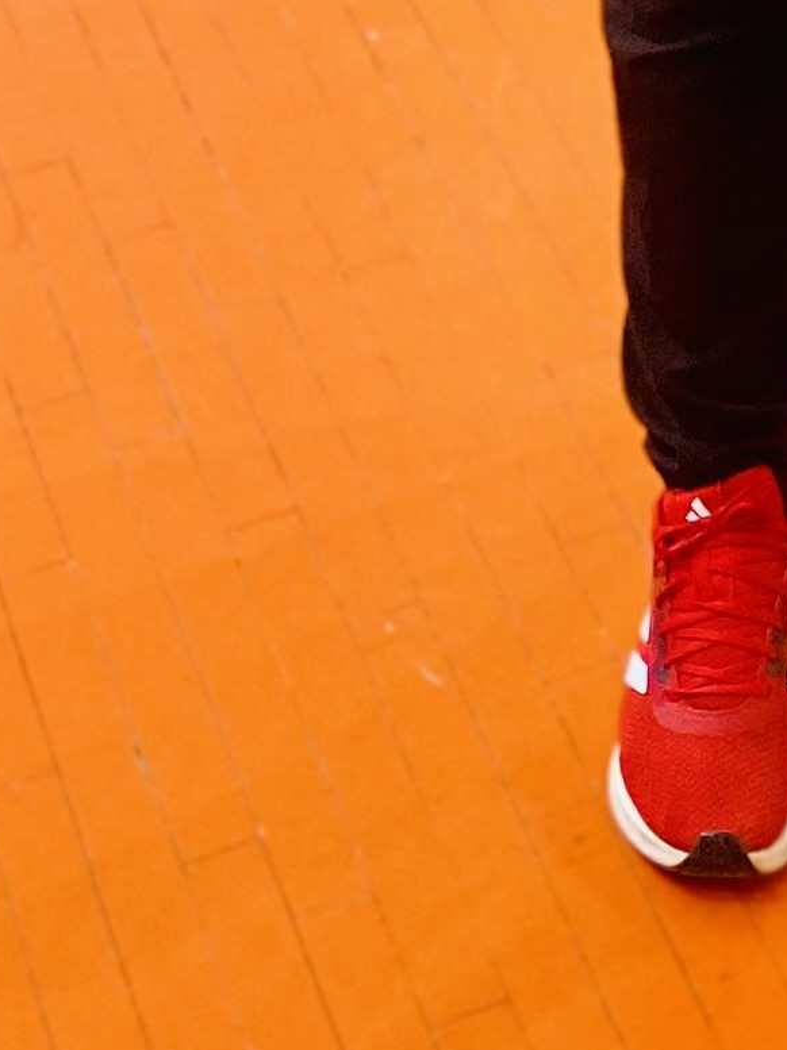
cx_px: 1010
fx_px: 4096
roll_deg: +0.0
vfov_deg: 11.5
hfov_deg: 10.7
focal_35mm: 135
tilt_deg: -12.0
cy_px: -1632
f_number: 1.8
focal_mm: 4.25
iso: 125
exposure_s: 1/50
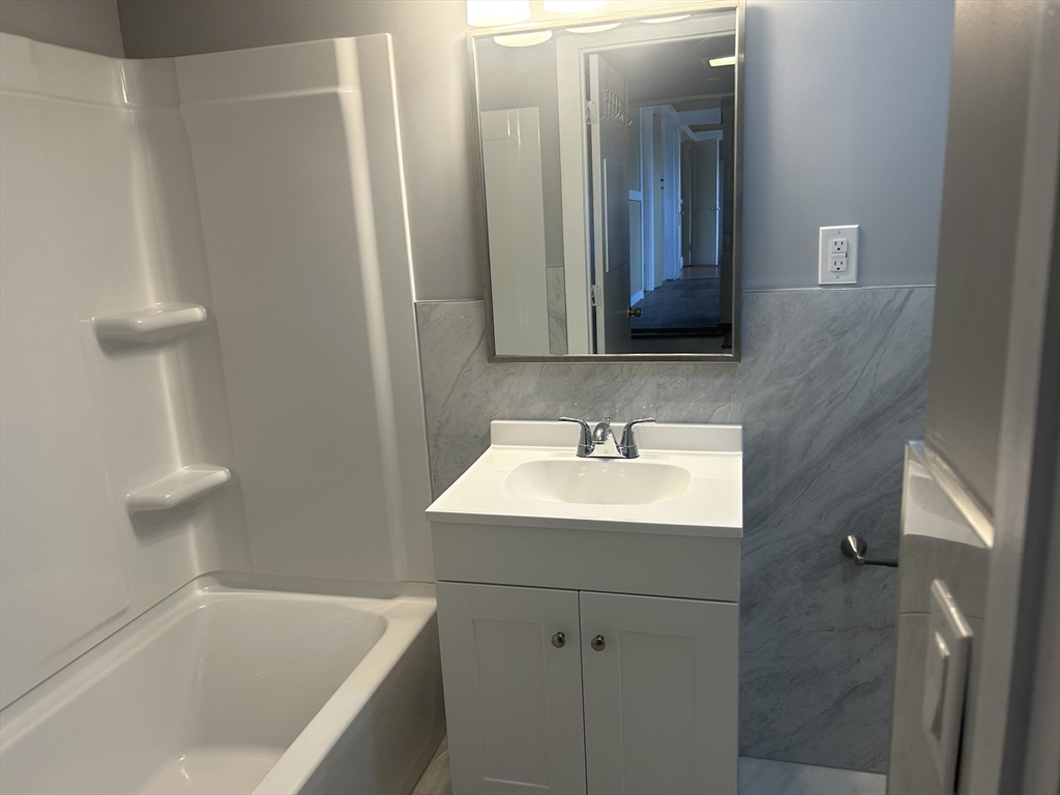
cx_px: 530
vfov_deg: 53.1
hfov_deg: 67.3
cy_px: 398
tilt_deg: -13.5
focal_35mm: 26
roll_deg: +4.1
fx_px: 796
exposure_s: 1/120
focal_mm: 5.7
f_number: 1.5
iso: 64
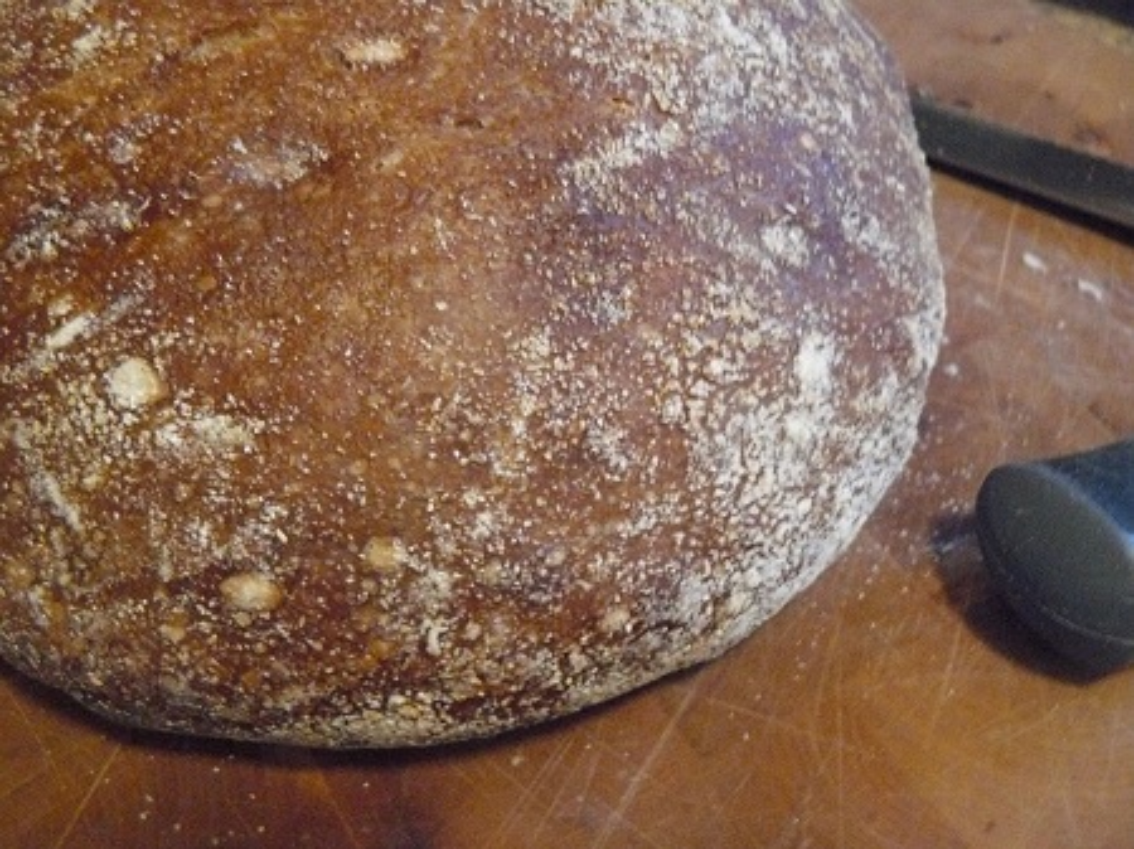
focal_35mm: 36
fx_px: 1179
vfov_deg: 39.6
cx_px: 567
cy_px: 424
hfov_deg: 51.4
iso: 800
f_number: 2.8
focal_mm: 6
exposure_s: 1/13
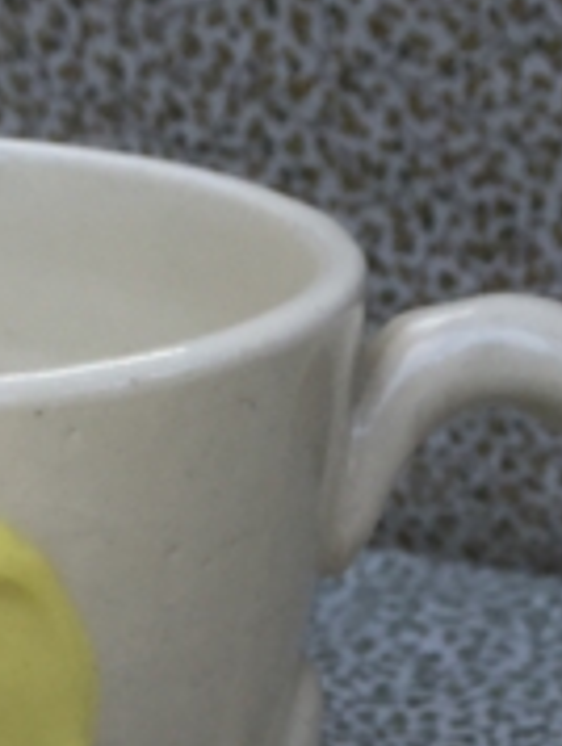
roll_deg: +1.6
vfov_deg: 13.9
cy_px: 1215
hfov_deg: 11.4
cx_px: 159
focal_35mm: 130
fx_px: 2807
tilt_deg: -29.1
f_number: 2.2
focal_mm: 4.15
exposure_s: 1/271
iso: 32
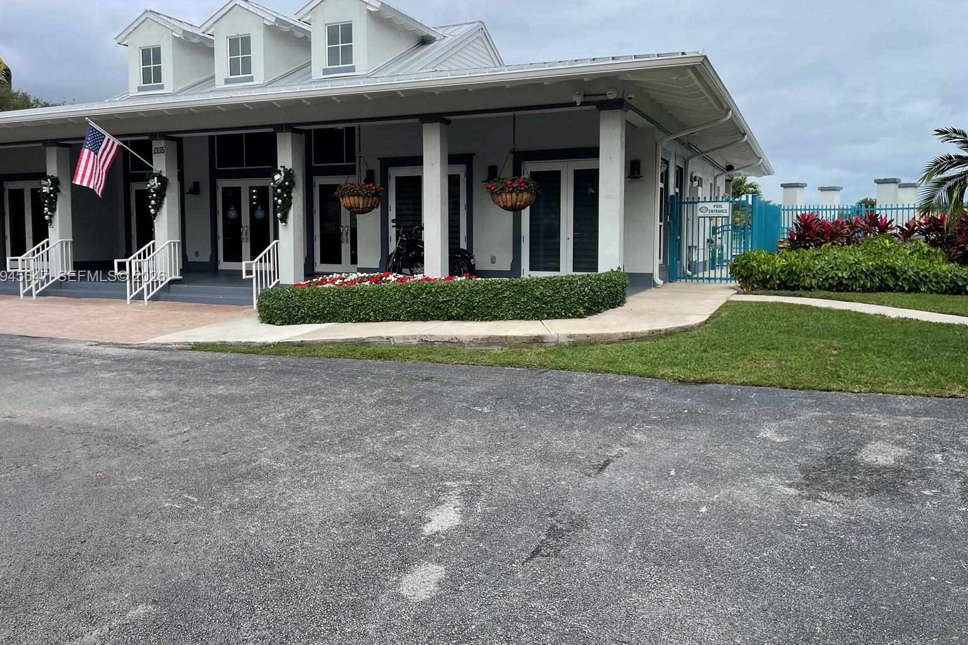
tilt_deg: -3.6
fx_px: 753
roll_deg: +0.5
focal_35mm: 28
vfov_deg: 46.3
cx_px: 472
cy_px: 277
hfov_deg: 65.5
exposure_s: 1/2398
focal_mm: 4.2
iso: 32
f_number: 1.6
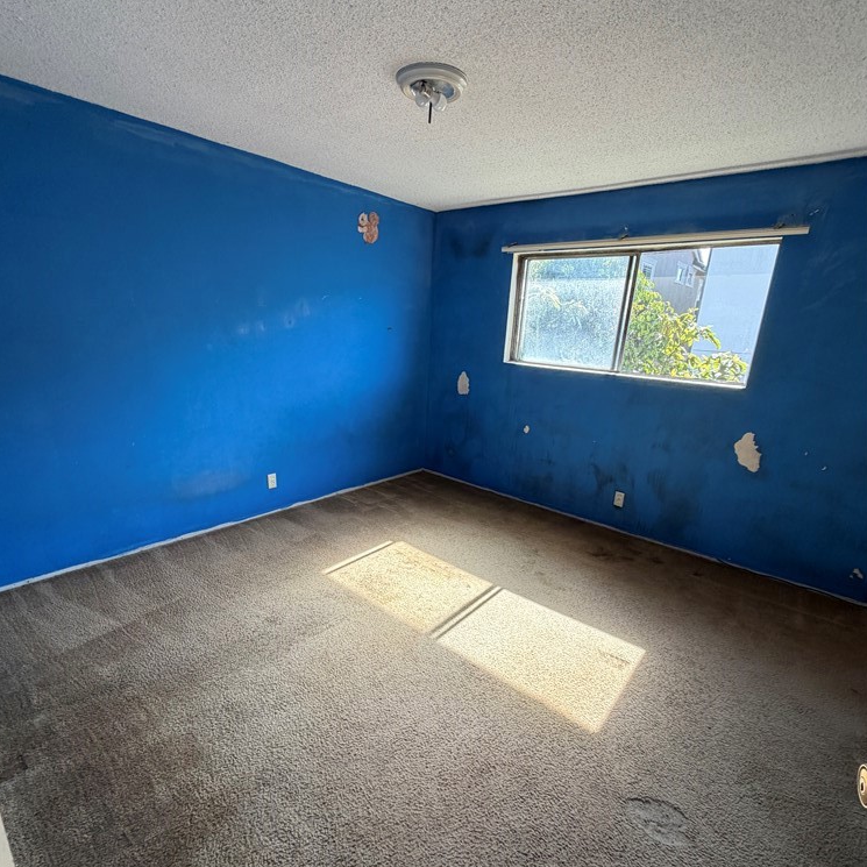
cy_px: 475
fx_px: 482
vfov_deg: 83.7
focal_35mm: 17
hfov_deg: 84.0
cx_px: 425
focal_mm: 2.22
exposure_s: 1/121
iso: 125
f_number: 2.2
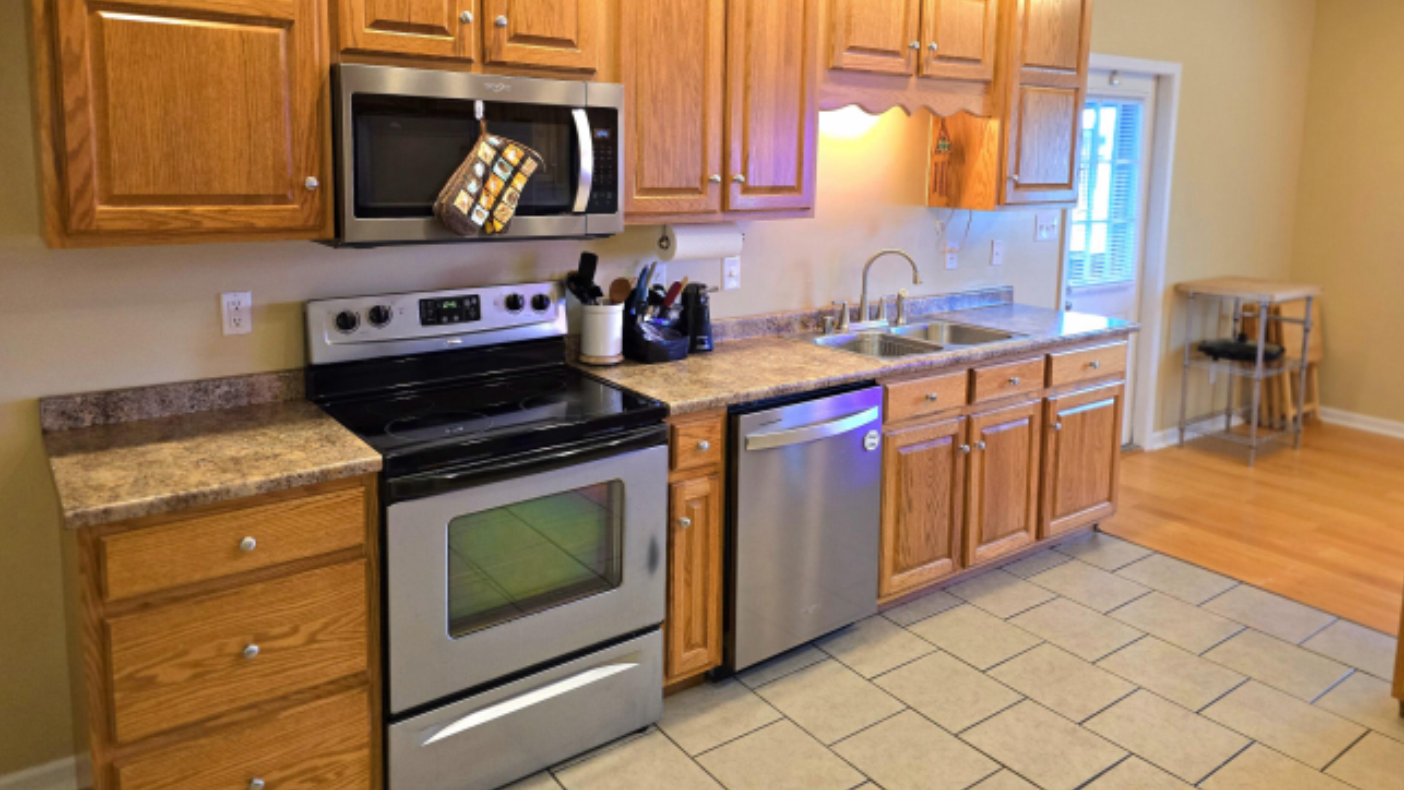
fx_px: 968
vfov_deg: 43.9
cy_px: 273
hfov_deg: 71.9
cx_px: 724
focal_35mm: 26
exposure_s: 1/120
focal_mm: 6.3
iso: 400
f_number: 1.7
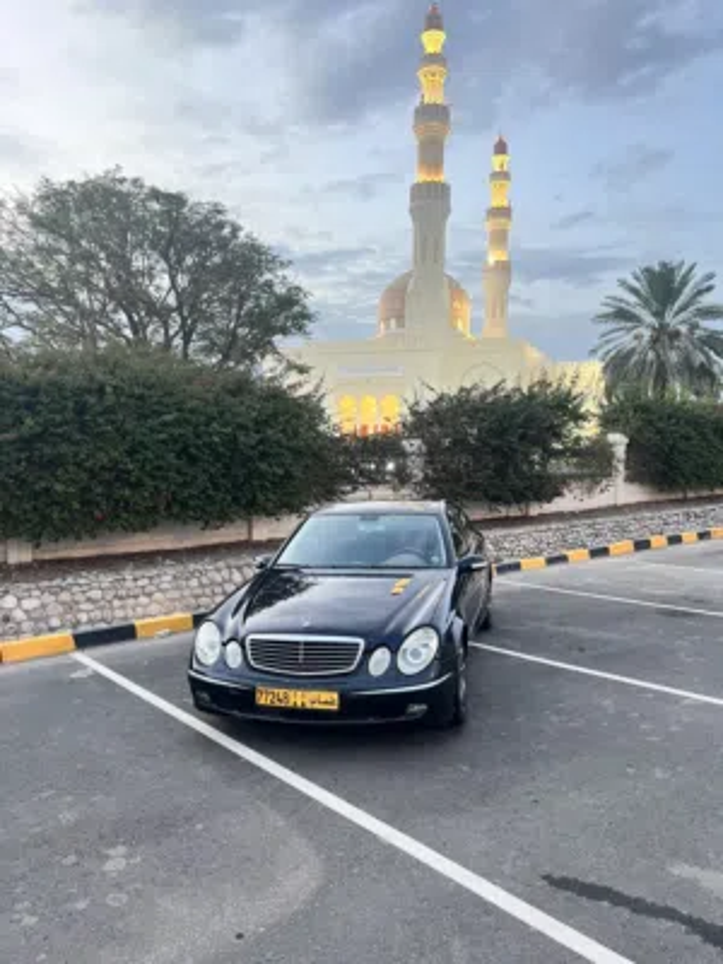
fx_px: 724
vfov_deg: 67.3
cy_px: 482
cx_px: 362
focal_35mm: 26
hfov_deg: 53.1
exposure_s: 1/50
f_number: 1.5
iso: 400
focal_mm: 5.7
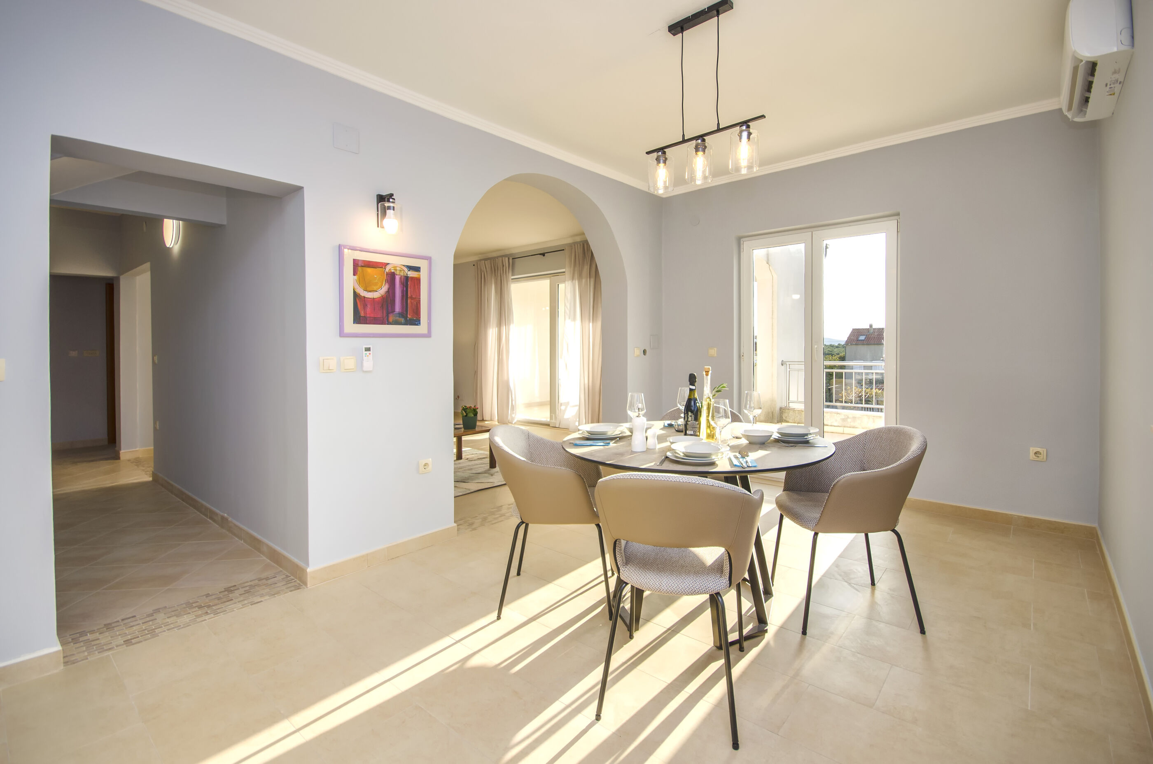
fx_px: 479
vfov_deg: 77.1
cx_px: 576
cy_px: 382
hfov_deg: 100.5
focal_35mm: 15
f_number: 7.1
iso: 100
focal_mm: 10
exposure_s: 1/80
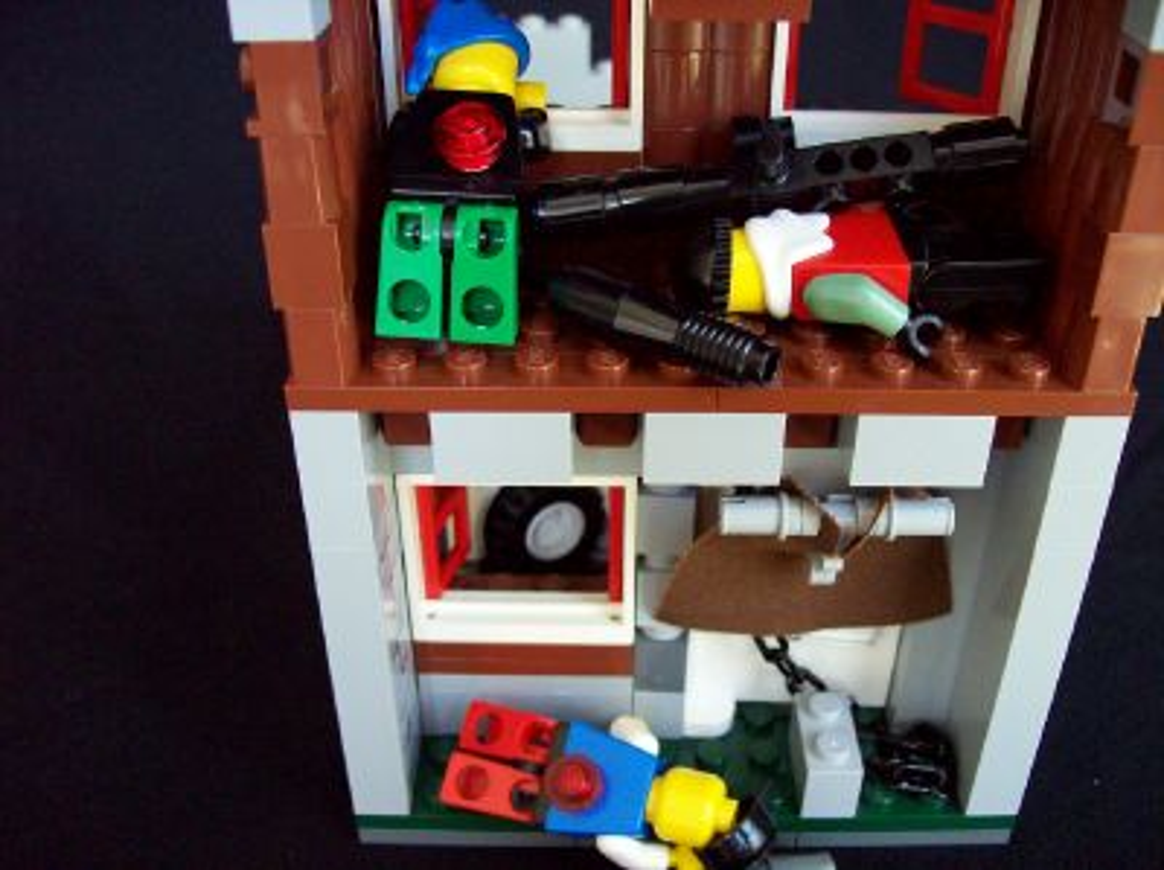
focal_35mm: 36
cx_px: 582
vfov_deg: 39.6
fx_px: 1209
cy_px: 435
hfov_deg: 51.4
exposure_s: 1/32
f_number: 2.7
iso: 159
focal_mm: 6
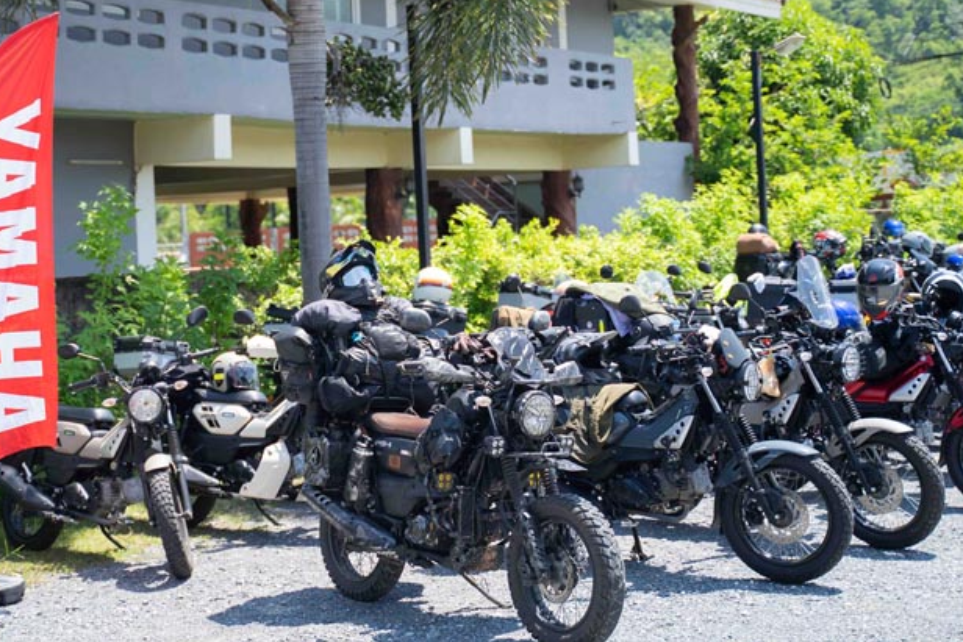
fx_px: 1632
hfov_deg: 32.7
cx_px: 352
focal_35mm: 61
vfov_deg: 22.2
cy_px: 227
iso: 200
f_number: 2.8
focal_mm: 47
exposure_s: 1/1600
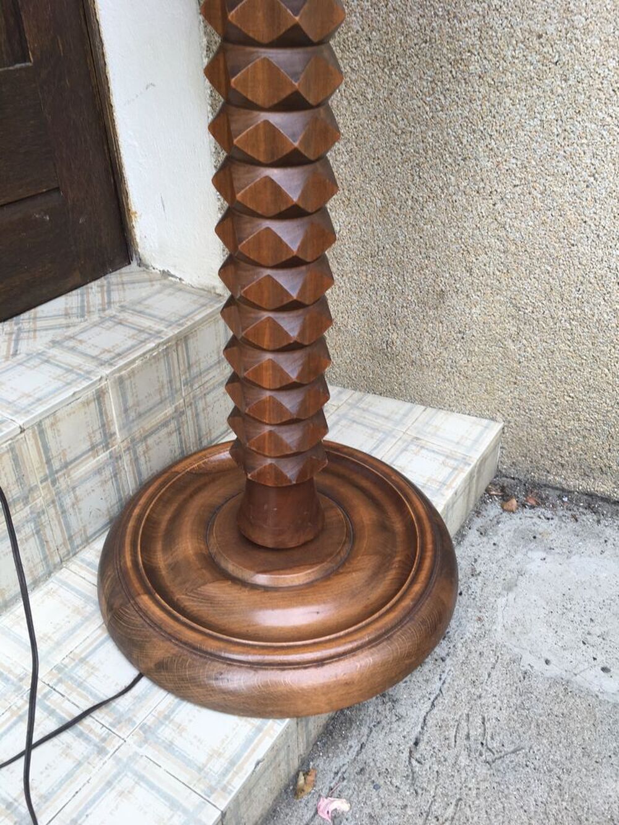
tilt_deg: -33.3
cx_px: 310
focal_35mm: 29
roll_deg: +1.3
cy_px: 412
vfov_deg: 61.7
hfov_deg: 48.2
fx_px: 691
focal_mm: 4.15
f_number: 2.2
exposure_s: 1/126
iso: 25
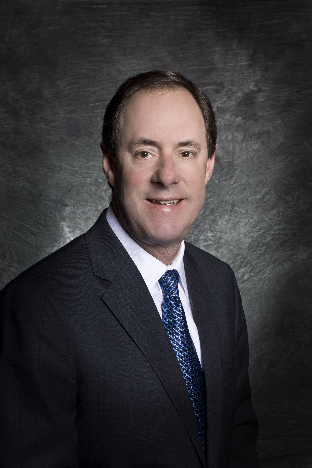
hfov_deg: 25.8
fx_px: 682
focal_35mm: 52
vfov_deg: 37.9
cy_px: 234
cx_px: 156
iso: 100
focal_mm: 35
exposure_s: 1/160
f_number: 8
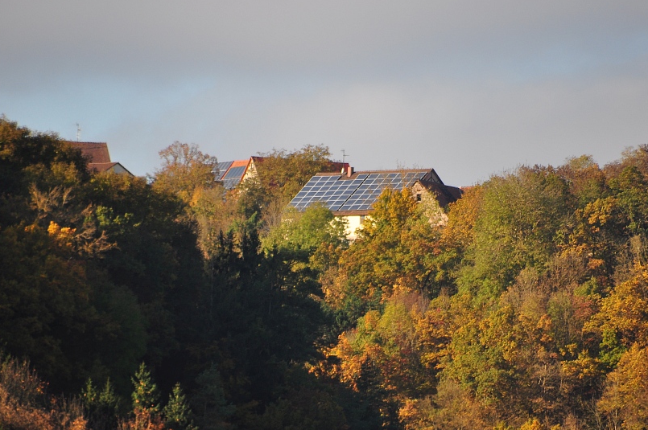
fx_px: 10052
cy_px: 205
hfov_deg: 3.7
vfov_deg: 2.5
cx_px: 352
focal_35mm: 559
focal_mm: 300
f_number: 7.1
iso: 200
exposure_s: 1/500
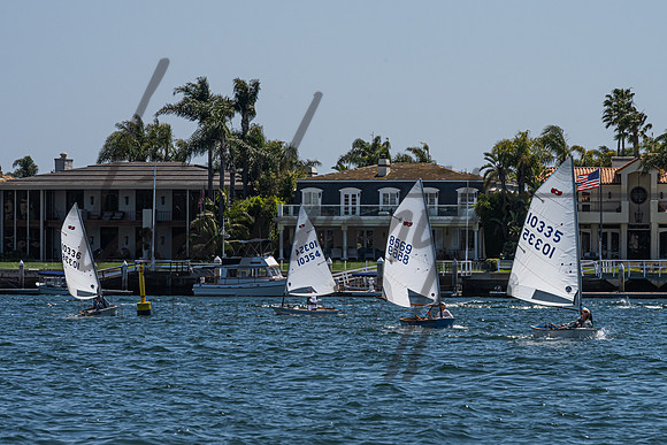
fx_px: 5056
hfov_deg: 7.5
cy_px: 201
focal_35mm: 273
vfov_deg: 5.0
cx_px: 403
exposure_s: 1/640
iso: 250
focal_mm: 200
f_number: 16
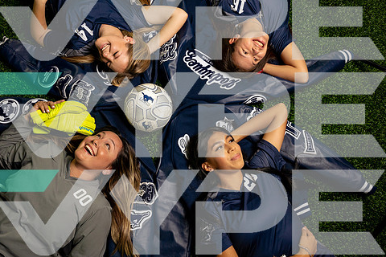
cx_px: 183
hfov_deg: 63.6
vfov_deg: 44.9
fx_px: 311
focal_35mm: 29
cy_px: 115
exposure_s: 1/200
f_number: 8
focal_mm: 24
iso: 500
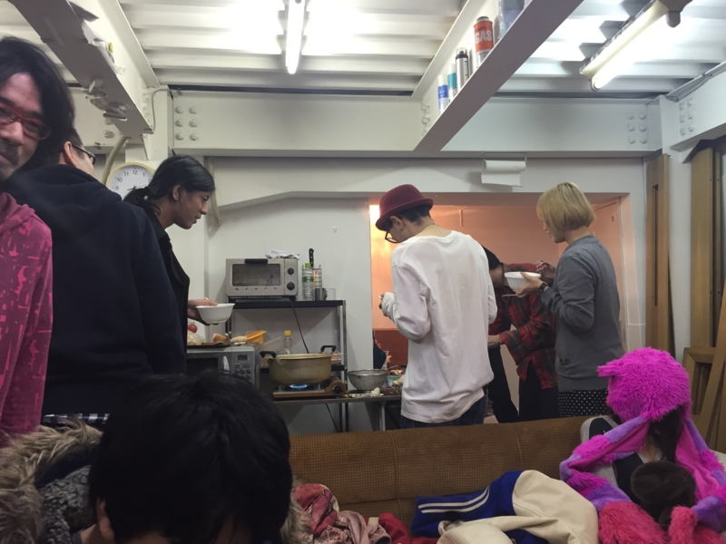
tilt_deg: +4.6
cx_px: 363
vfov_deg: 48.2
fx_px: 608
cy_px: 272
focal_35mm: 29
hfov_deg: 61.7
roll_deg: +0.2
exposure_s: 1/33
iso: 100
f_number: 2.2
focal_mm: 4.15
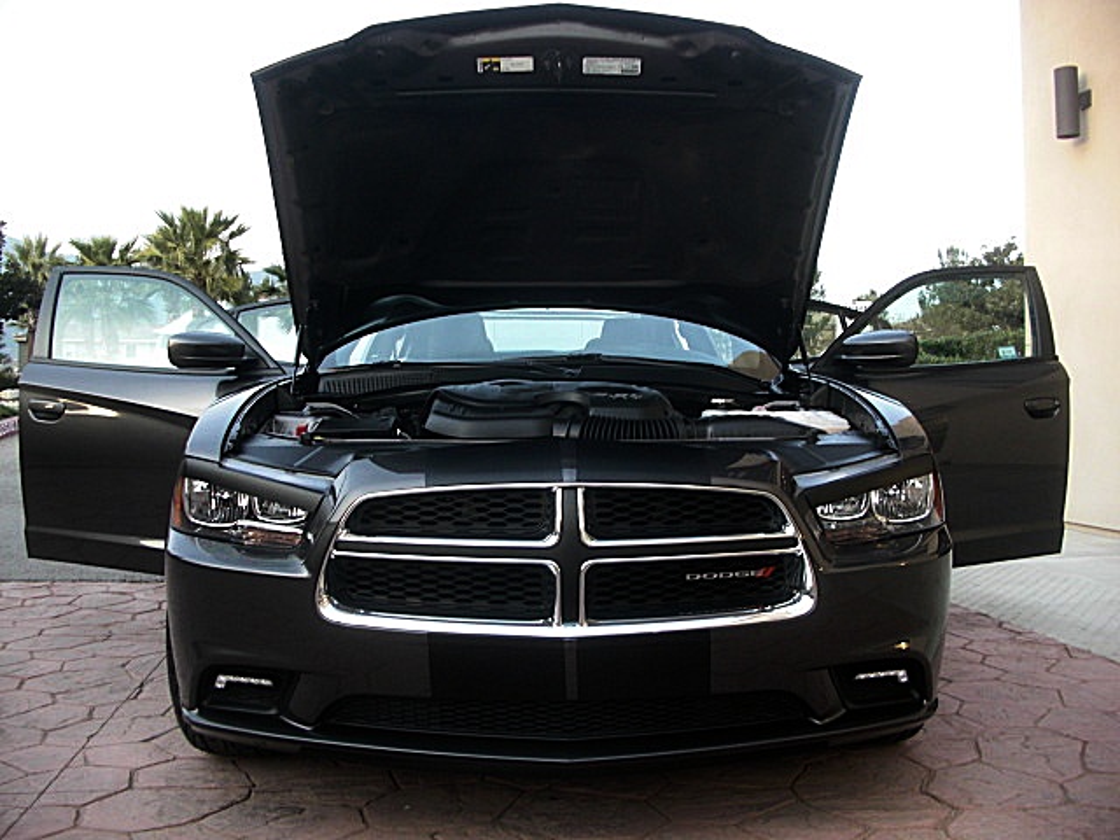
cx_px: 560
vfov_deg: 39.7
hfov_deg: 51.4
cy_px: 420
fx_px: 1165
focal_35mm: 36
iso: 100
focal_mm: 6.3
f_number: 2.8
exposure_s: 1/80
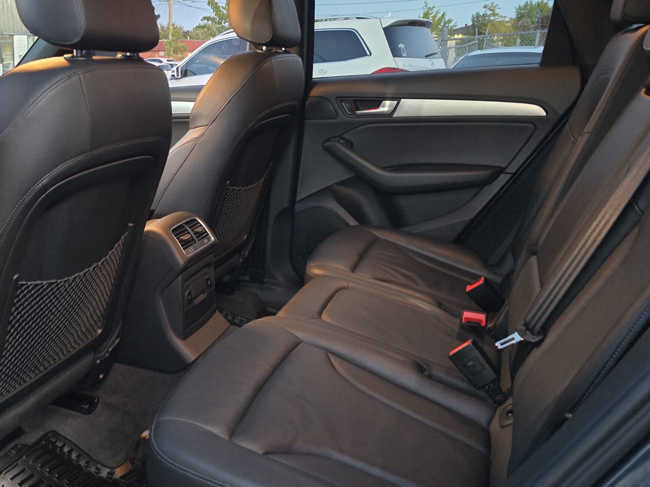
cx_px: 195
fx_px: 638
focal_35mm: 34
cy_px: 197
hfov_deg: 52.5
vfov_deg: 41.6
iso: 2000
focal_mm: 6.3
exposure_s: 1/15
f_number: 1.7
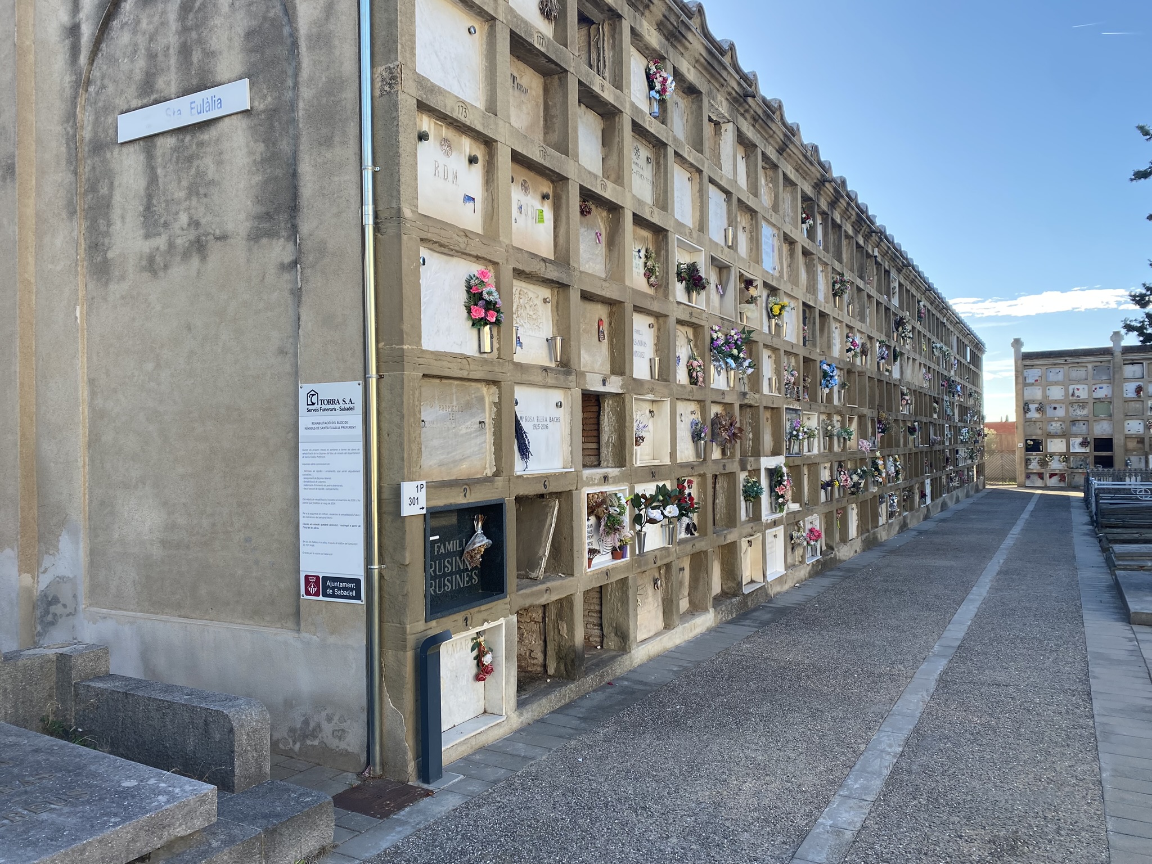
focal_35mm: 26
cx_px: 576
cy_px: 432
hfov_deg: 67.3
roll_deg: +0.2
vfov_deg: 53.1
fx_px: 865
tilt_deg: -0.9
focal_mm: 4.25
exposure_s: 1/546
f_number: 1.8
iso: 32
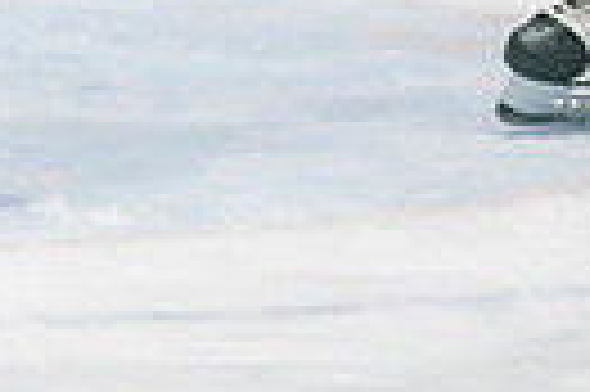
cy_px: -92
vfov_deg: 1.6
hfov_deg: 2.3
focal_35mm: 882
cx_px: -455
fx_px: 14437
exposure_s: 1/640
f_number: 3.2
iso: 500
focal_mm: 135
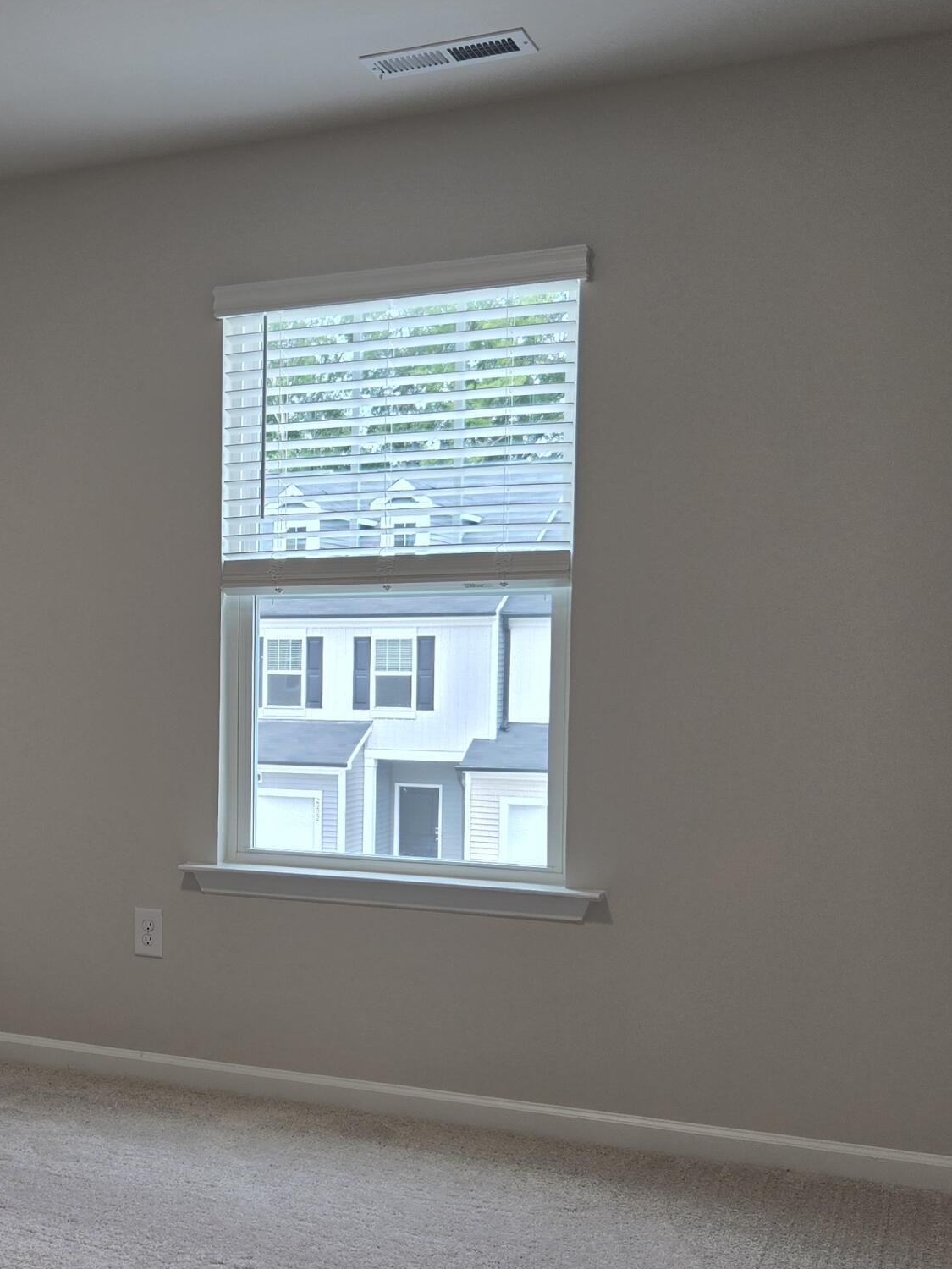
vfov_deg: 41.0
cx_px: 58
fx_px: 1687
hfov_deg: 29.9
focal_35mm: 46
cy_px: 768
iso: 40
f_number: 1.8
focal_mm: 5.4
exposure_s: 1/120
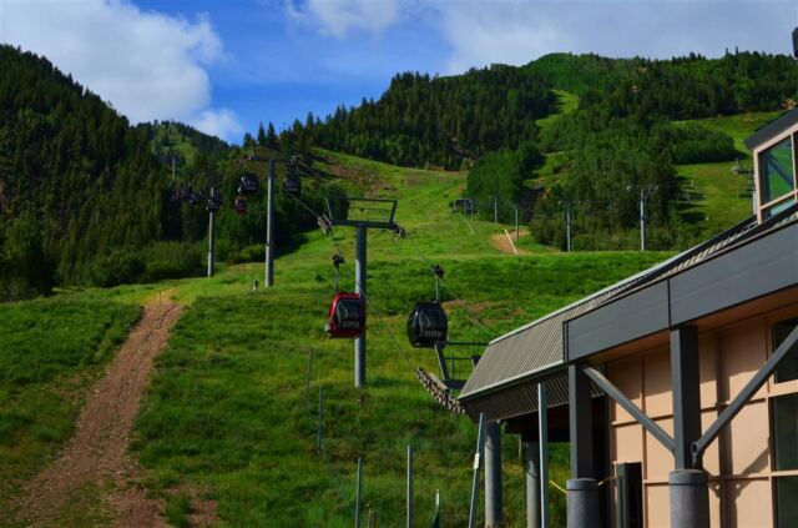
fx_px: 1161
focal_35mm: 52
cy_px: 264
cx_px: 399
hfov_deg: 37.9
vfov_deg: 25.6
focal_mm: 35
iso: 200
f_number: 10
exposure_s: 1/320
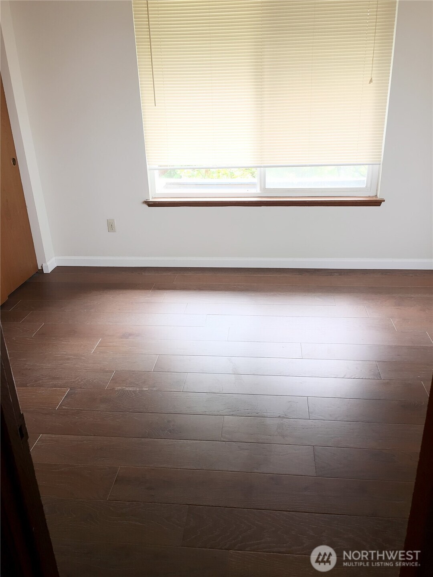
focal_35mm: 29
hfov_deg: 48.2
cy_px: 288
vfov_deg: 61.7
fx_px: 484
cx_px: 216
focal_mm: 4.15
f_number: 2.2
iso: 25
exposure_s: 1/40
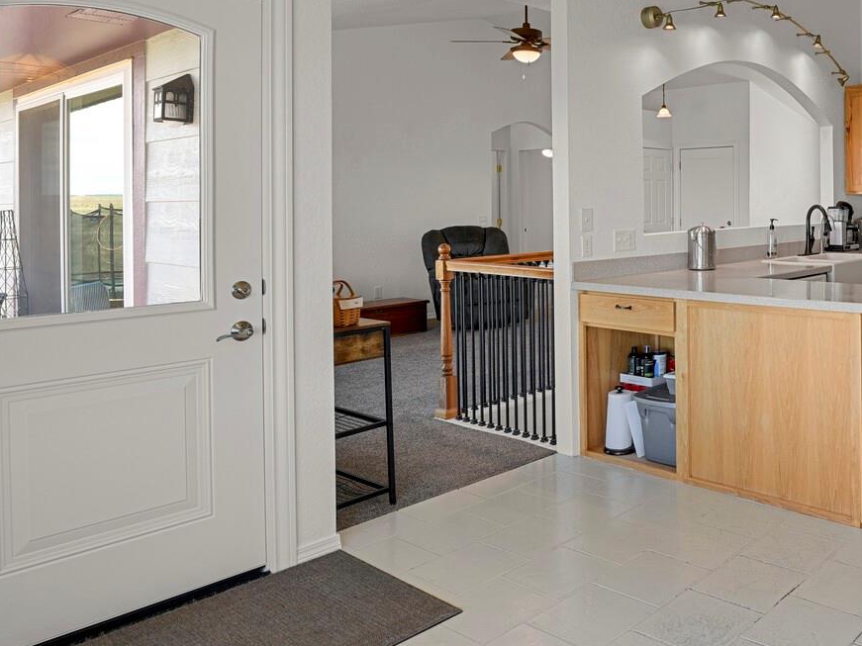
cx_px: 724
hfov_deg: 54.6
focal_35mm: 30
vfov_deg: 45.7
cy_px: 192
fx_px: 747
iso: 250
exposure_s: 1/1.25
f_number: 8
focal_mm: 17
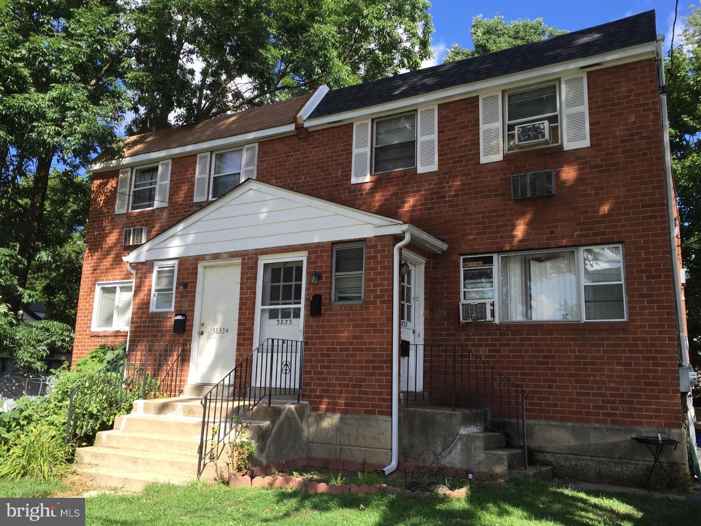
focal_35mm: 29
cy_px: 263
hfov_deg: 61.7
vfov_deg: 48.2
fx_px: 587
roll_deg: -1.6
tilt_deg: +10.9
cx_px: 350
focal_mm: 4.15
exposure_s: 1/775
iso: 32
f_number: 2.2
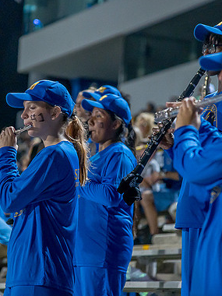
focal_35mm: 176
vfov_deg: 11.2
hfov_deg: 8.4
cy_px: 146
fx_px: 1505
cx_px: 92
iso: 2000
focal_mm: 120
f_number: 4
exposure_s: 1/200
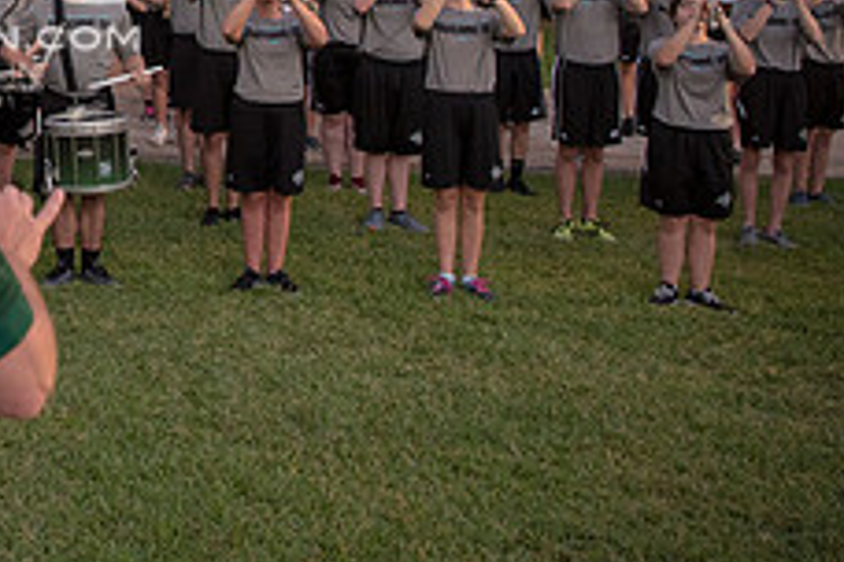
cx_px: -115
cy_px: -94
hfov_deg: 29.3
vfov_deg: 20.9
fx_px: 1430
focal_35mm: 61
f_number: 3.2
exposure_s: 1/250
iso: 2000
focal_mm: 24
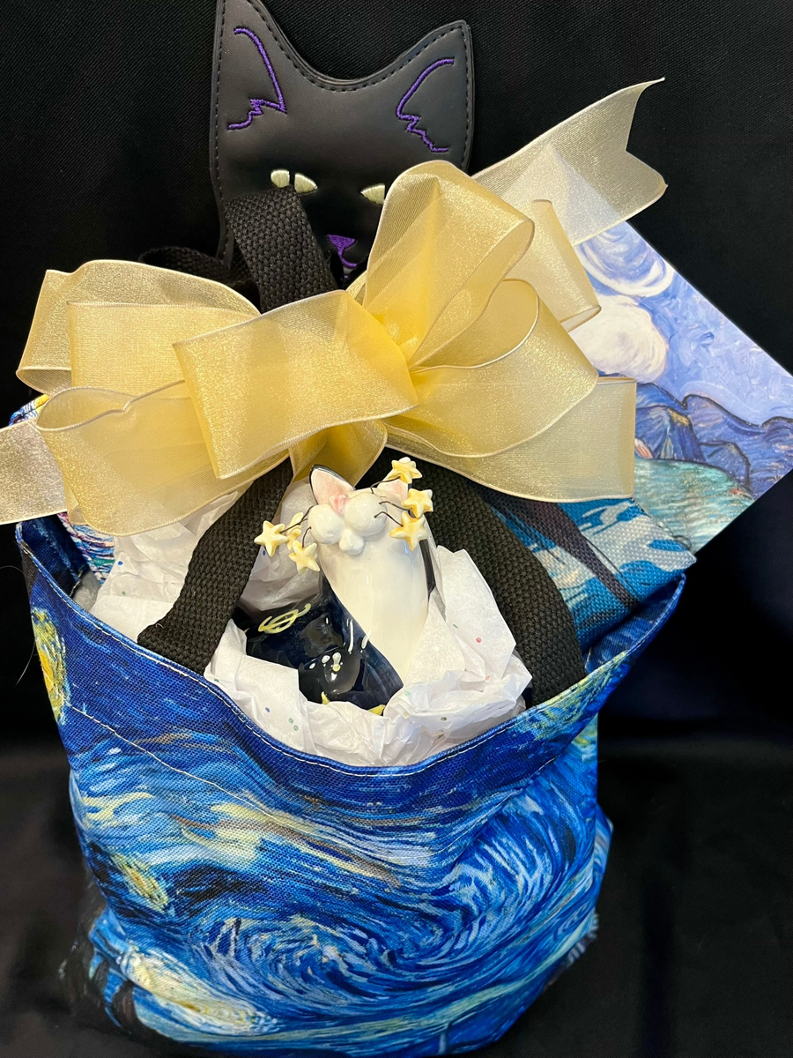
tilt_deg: -42.0
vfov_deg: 67.3
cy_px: 529
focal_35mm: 26
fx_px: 794
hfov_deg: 53.1
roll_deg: +1.8
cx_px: 396
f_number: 1.6
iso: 125
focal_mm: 5.1
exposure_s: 1/60
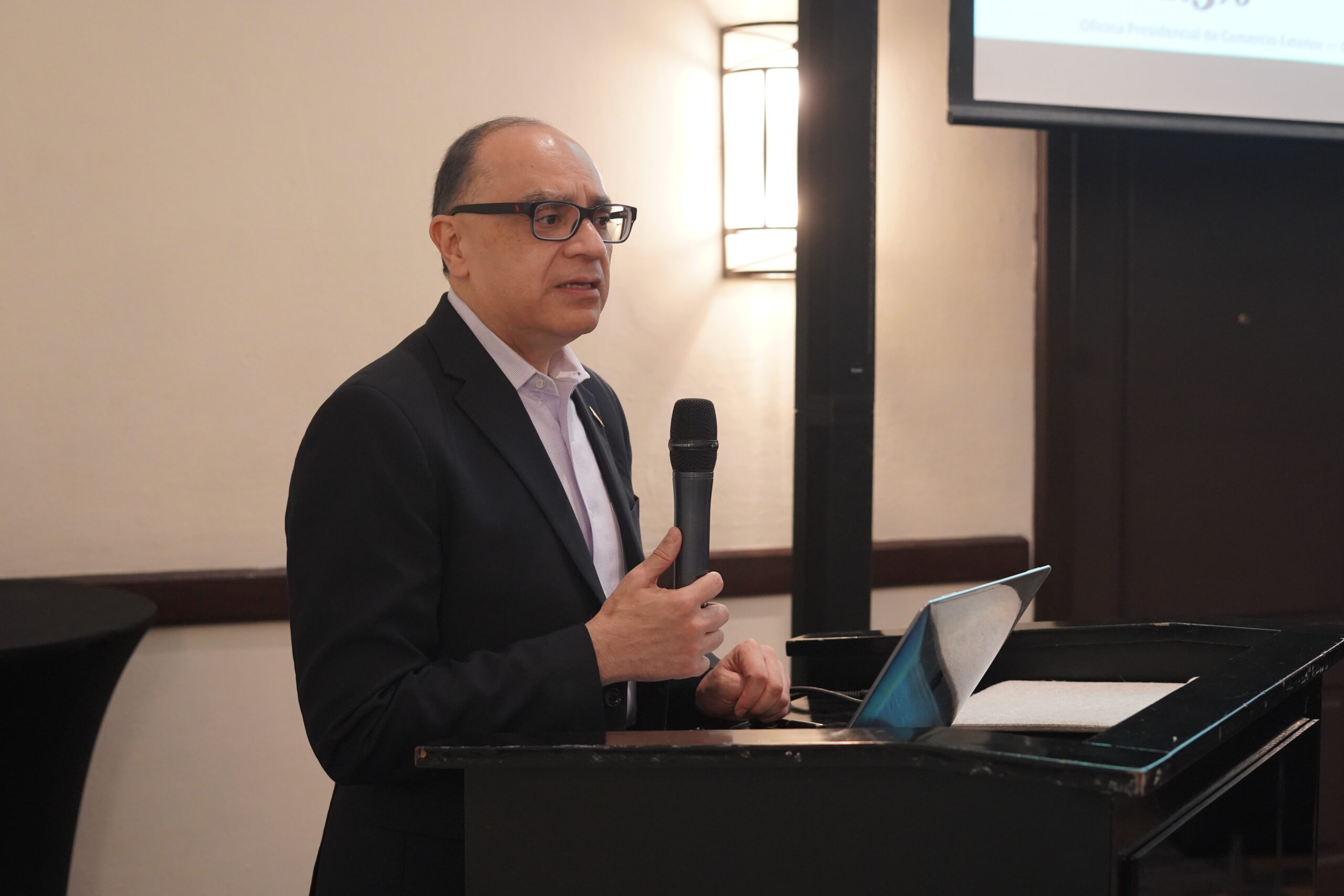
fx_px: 1867
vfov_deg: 27.0
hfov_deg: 39.6
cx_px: 672
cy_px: 448
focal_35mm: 50
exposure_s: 1/160
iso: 5000
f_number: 4
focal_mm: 50
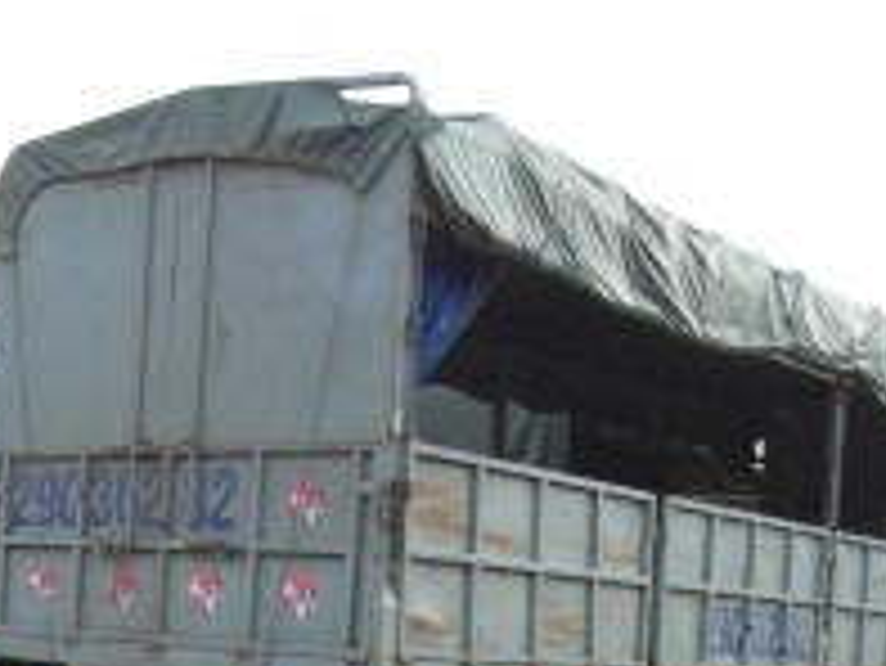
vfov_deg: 22.8
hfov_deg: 31.0
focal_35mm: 61
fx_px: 1562
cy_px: 713
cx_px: 198
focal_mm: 4
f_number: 3.2
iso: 100
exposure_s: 1/90
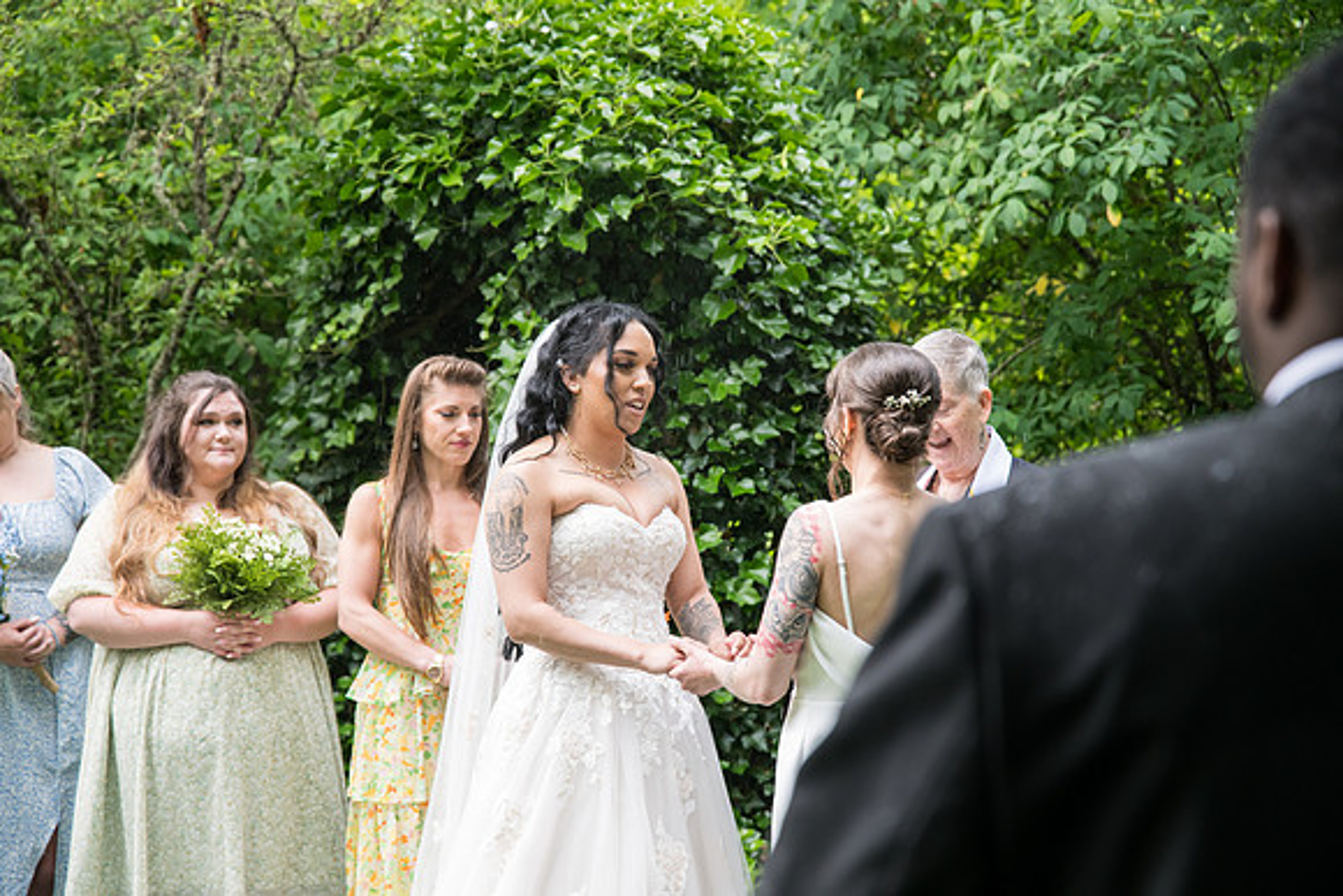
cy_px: 448
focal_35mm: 70
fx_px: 2612
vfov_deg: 19.5
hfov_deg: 28.8
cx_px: 672
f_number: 4
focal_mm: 70
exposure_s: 1/400
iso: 1000
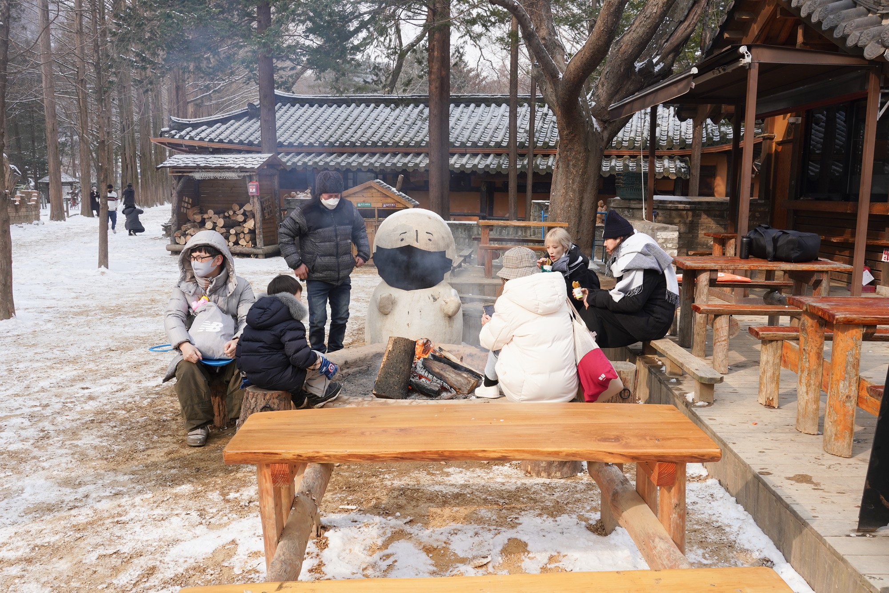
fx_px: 766
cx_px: 444
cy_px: 296
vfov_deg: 42.3
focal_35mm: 31
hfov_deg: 60.3
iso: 320
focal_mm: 31
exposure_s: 1/100
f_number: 13
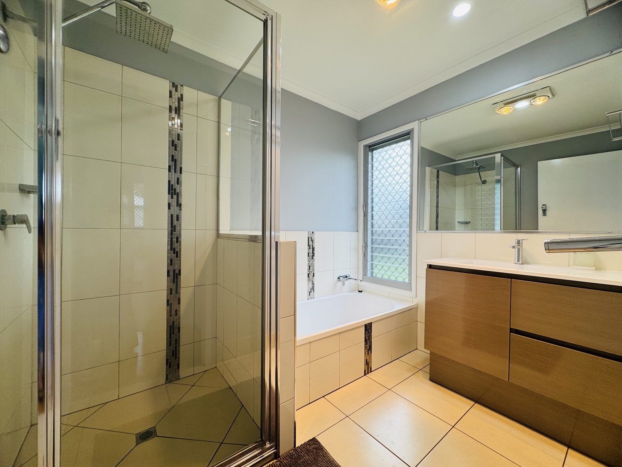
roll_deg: +0.0
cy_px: 234
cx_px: 311
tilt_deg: -0.4
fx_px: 252
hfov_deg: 102.1
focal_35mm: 14
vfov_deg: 85.7
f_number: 2.2
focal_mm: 2.22
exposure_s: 1/100
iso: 40
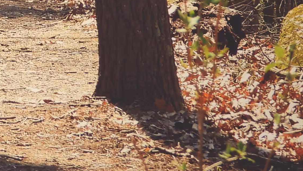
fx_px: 4106
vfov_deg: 2.4
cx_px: -105
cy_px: -32
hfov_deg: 4.2
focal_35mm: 511
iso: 100
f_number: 4
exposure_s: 1/250
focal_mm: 20.7
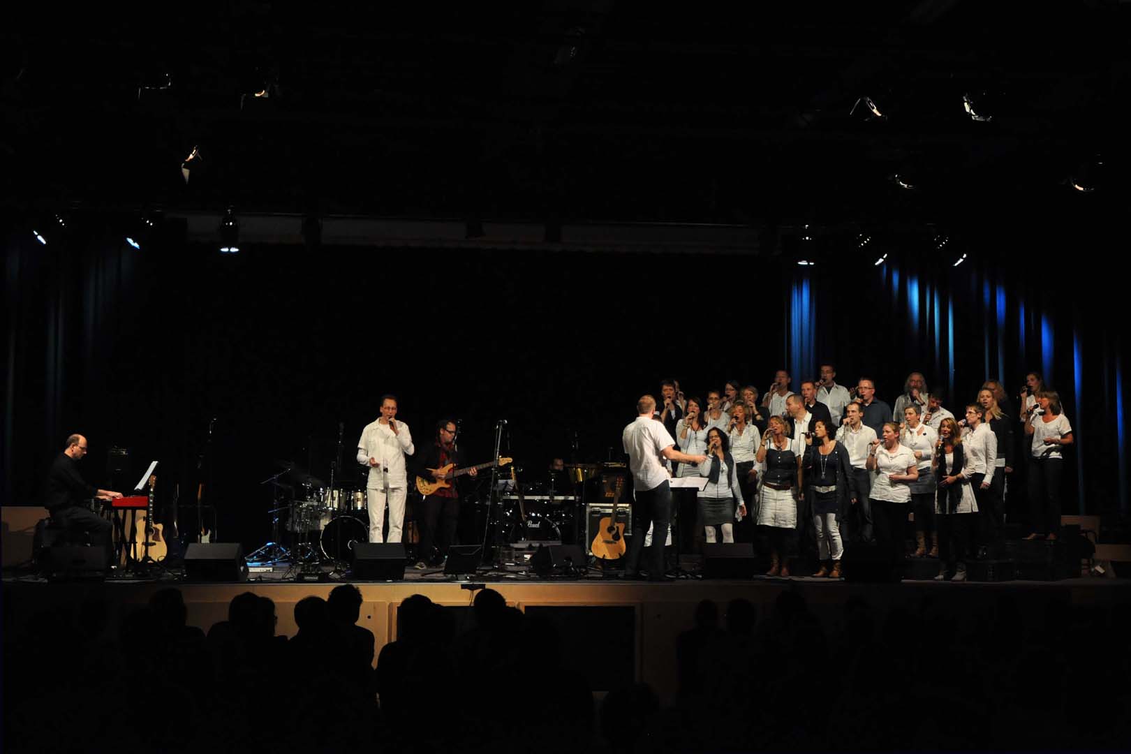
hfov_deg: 33.4
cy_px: 377
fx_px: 1885
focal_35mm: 60
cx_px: 566
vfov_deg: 22.6
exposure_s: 1/100
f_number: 4.5
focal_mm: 40
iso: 1000
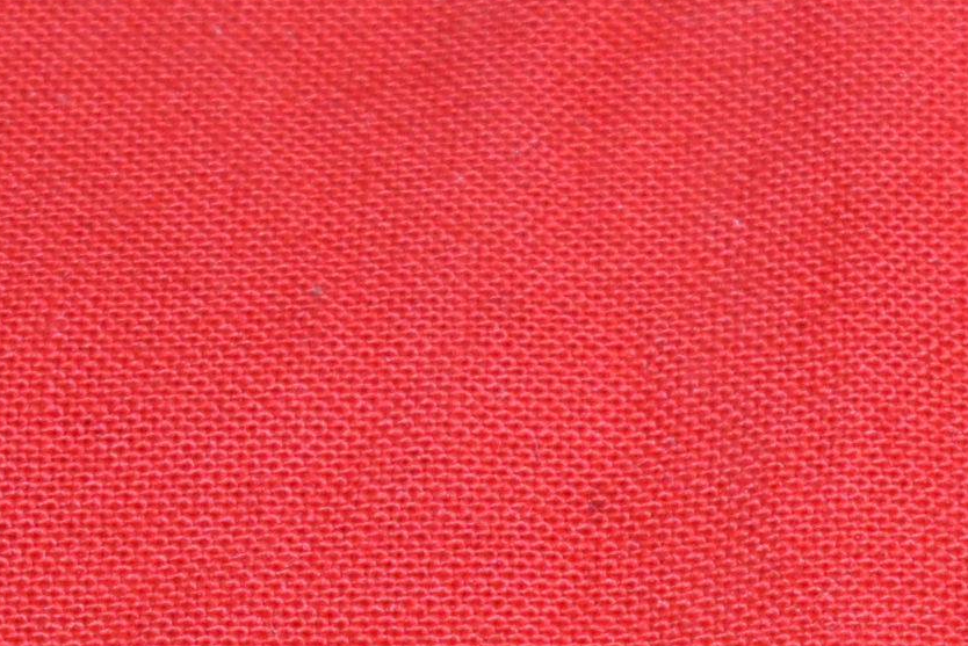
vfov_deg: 3.5
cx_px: 1556
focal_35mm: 388
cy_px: -429
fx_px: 10438
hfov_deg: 5.3
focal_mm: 48
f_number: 5.3
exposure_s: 1/125
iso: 800
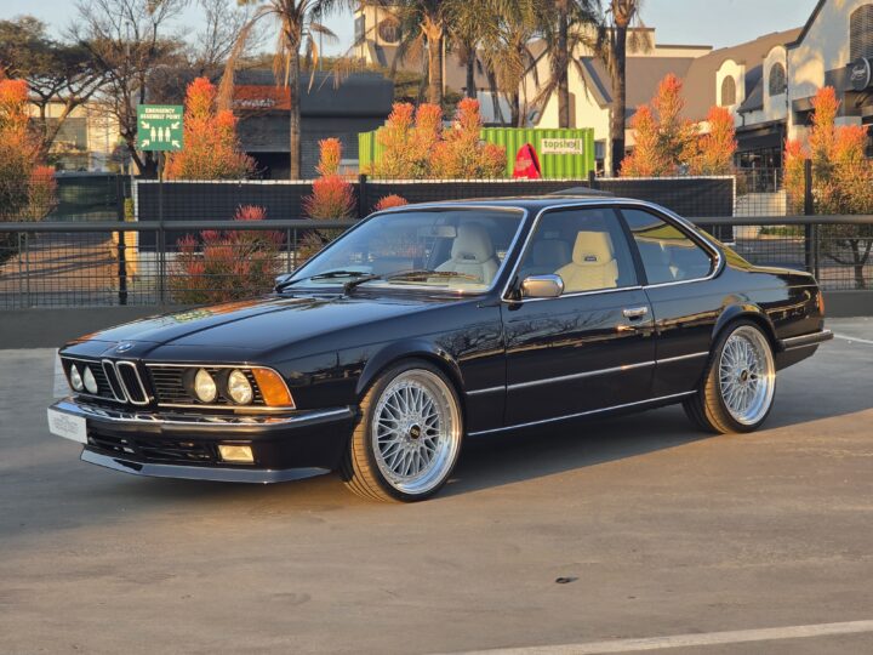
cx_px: 436
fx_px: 1740
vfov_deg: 21.3
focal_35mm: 69
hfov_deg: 28.2
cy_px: 328
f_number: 2.4
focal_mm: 7
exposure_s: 1/139
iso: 25
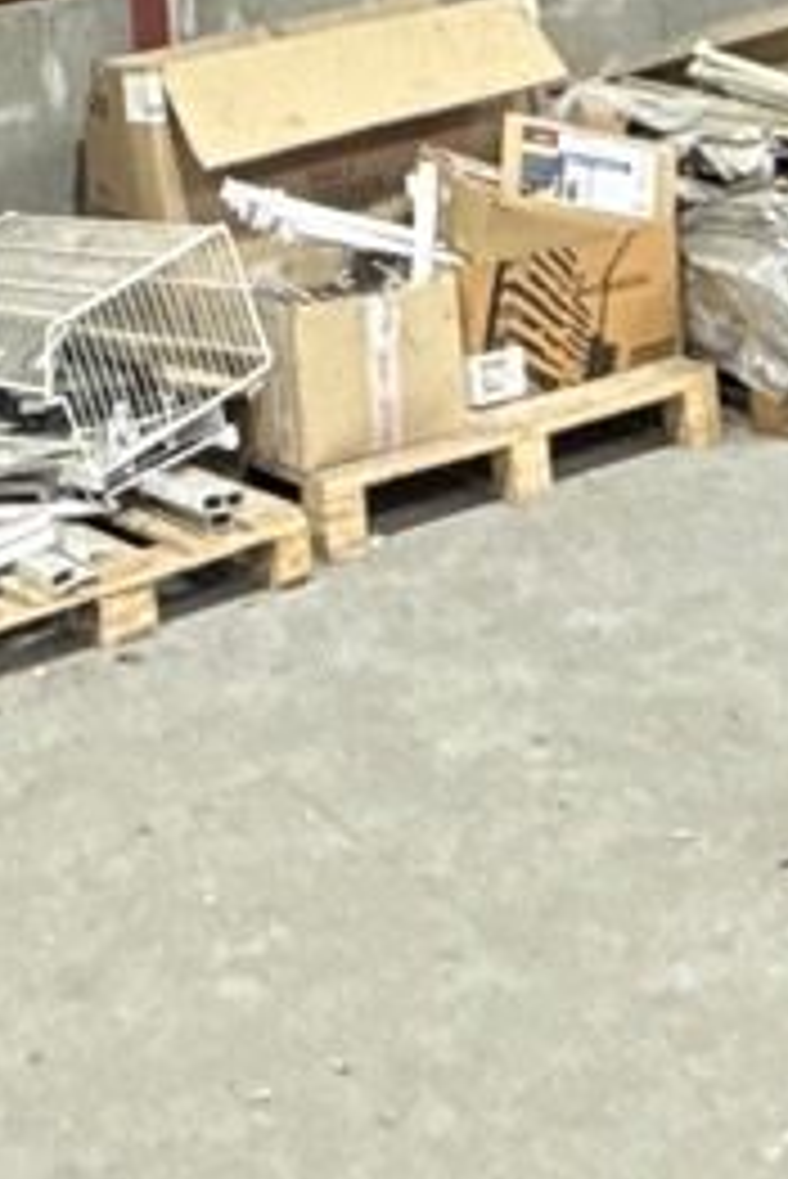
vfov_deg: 18.9
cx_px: 342
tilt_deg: +15.1
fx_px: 2623
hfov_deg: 17.1
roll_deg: +7.3
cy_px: -994
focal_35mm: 80
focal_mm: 2.22
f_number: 2.2
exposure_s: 1/100
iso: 320
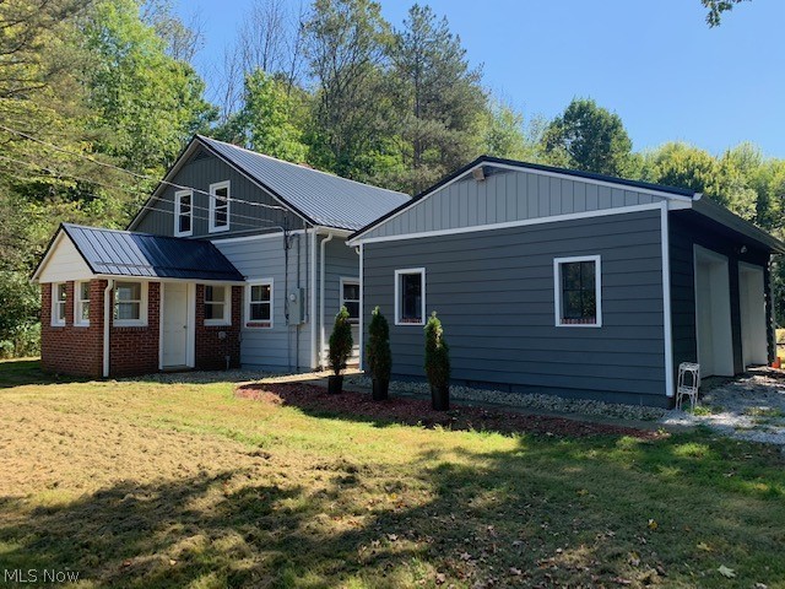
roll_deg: +0.0
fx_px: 590
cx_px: 392
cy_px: 294
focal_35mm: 26
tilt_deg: +2.1
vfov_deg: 53.1
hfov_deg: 67.3
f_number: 1.8
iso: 25
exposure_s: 1/558
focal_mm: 4.25
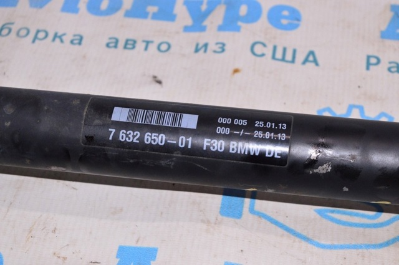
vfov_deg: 17.4
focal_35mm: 78
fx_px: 863
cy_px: 132
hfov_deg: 26.0
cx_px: 200
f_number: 8
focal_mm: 52
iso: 1600
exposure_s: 1/200
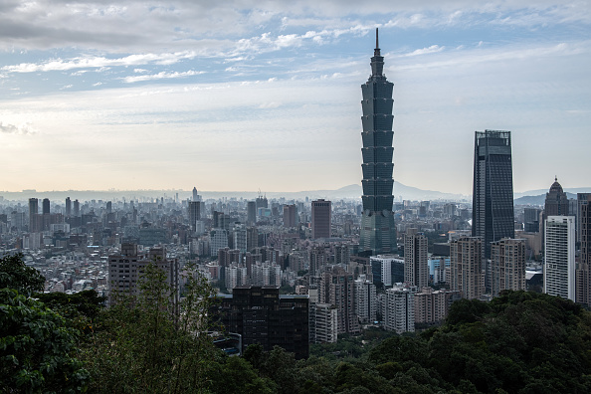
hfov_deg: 54.4
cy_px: 197
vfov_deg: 37.9
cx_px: 296
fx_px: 575
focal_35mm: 35
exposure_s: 1/800
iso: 400
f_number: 6.3
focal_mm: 35
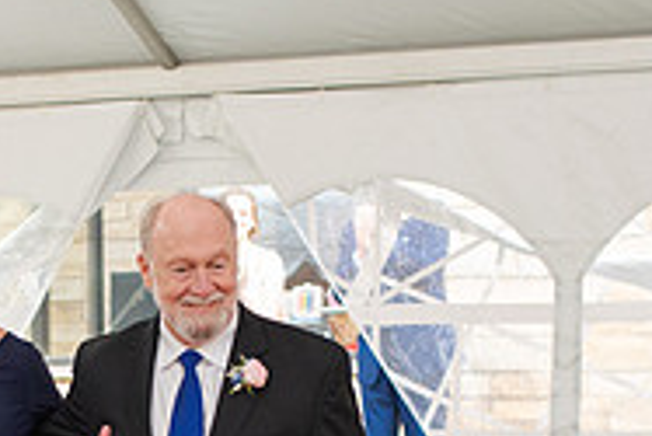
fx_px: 2483
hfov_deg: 14.8
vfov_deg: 9.8
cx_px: 63
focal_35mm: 137
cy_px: 603
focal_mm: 35
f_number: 3.2
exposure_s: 1/200
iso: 800
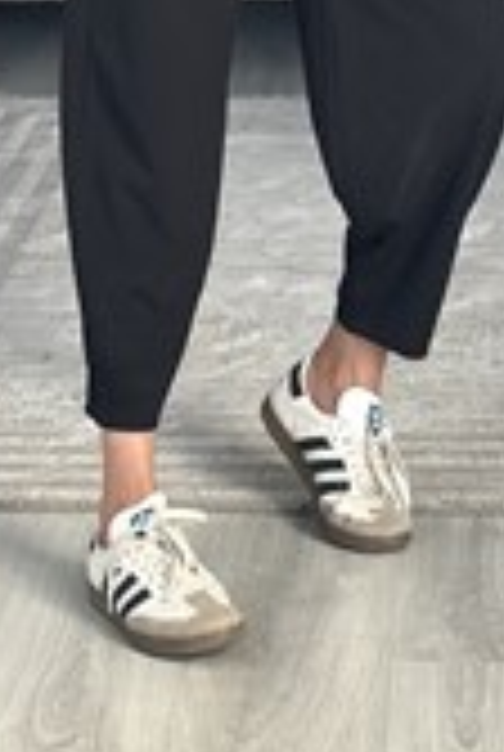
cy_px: -315
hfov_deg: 9.1
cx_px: 288
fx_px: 3158
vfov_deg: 13.0
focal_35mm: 151
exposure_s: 1/88
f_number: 1.78
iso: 125
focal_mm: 6.86
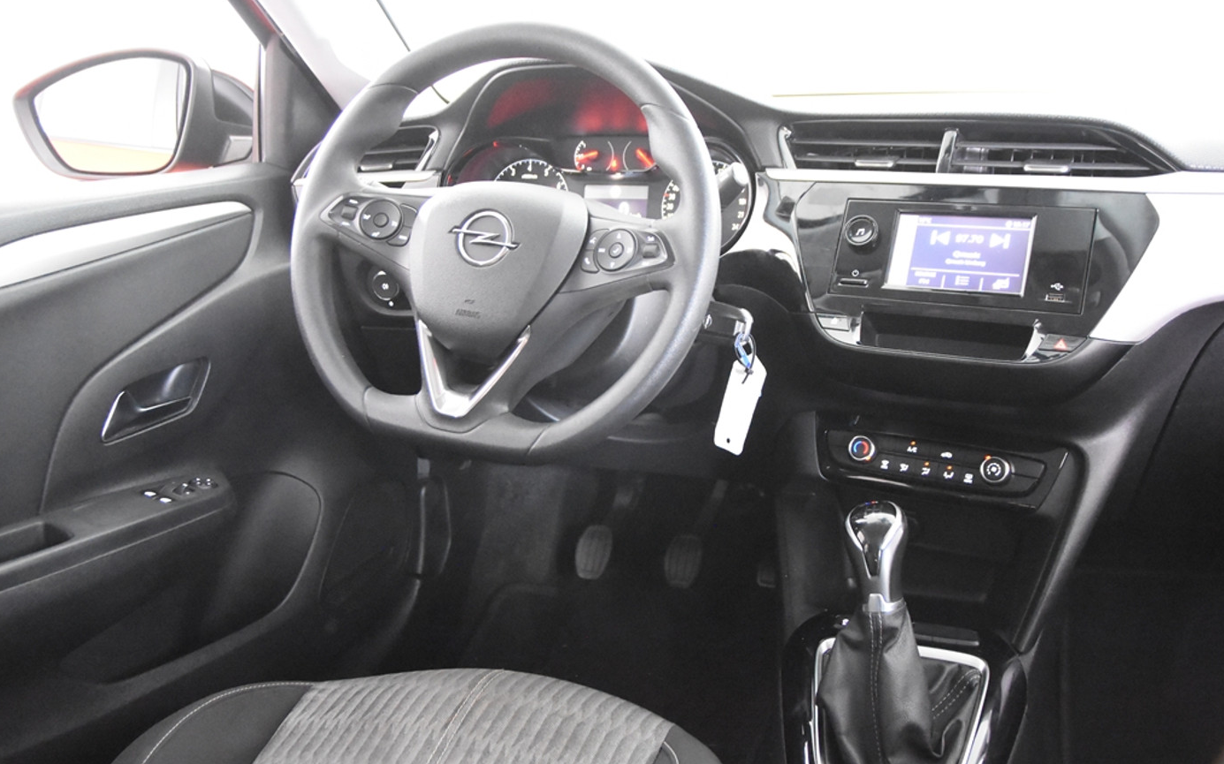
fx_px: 1134
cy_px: 386
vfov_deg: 37.3
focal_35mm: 34
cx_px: 614
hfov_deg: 56.7
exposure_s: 1/30
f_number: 3
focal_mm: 22
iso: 11400
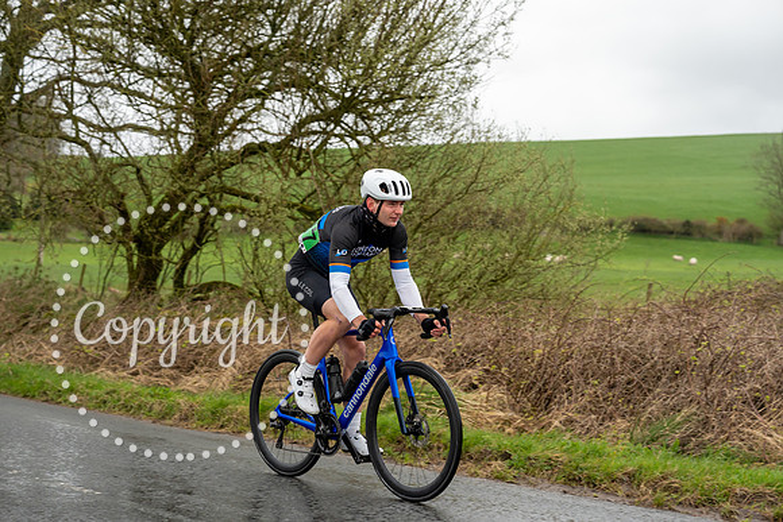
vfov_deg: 19.5
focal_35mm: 70
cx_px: 392
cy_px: 261
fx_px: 1523
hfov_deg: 28.8
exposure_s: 1/1000
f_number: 4
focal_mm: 70
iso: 1000
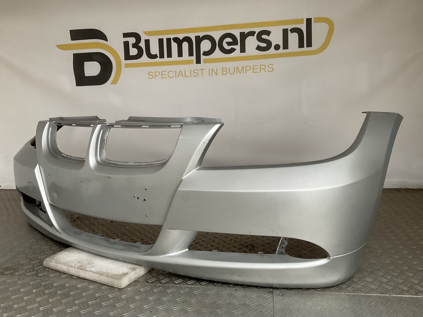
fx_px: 354
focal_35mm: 29
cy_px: 158
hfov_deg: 61.7
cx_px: 212
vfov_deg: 48.2
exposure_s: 1/60
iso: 100
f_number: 1.8
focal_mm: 3
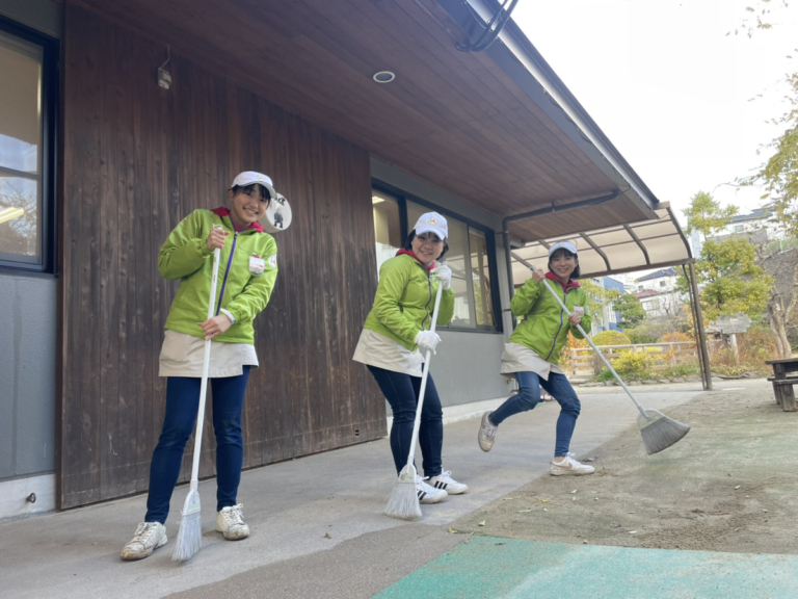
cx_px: 399
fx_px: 599
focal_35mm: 26
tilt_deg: +8.2
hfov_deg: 67.3
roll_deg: +4.2
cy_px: 300
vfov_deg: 53.1
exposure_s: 1/122
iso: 32
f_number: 1.6
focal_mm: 4.2
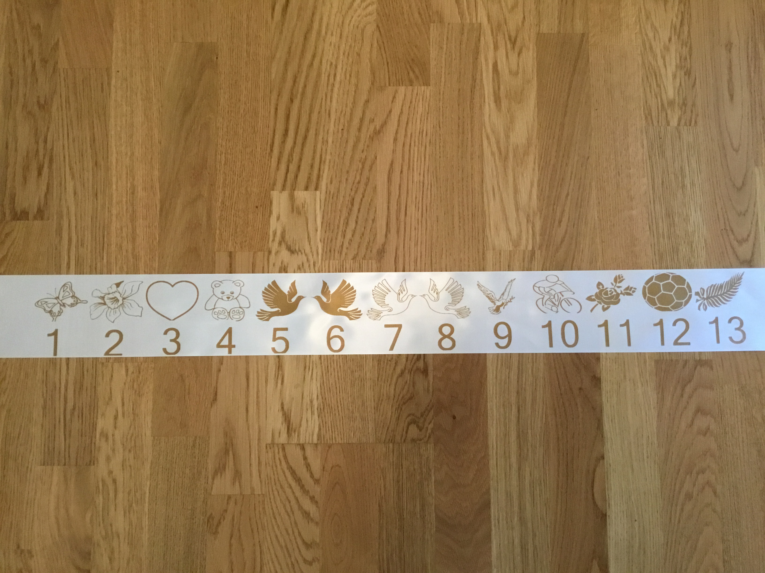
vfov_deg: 45.4
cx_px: 382
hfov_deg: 58.4
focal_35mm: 31
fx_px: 685
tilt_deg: -84.5
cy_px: 286
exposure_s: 1/33
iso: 200
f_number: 2.4
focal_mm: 3.3
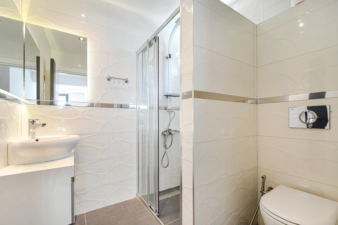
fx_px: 141
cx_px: 169
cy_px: 112
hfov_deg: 100.4
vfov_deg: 77.3
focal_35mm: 15
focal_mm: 10
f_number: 4
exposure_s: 1/60
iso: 900
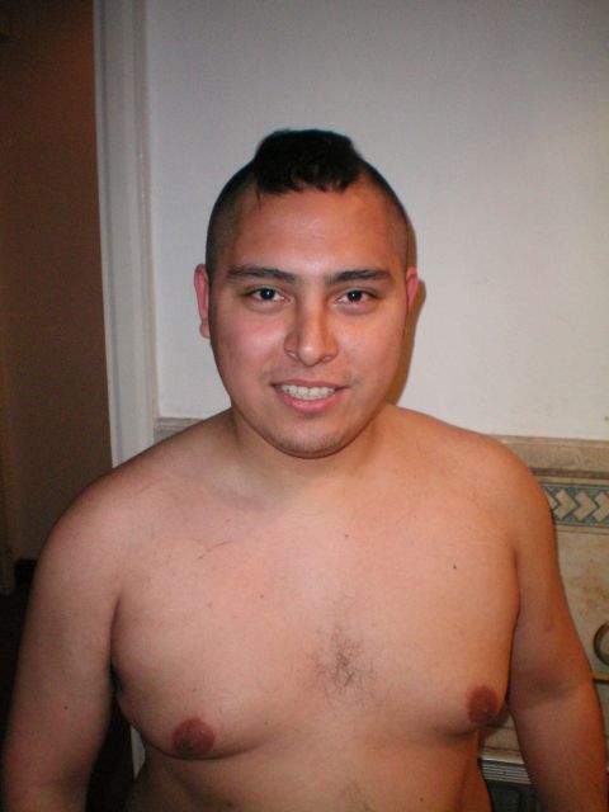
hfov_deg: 37.7
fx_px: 891
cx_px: 304
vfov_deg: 49.0
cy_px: 406
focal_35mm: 38
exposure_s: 1/60
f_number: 4.6
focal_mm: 6.3
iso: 400
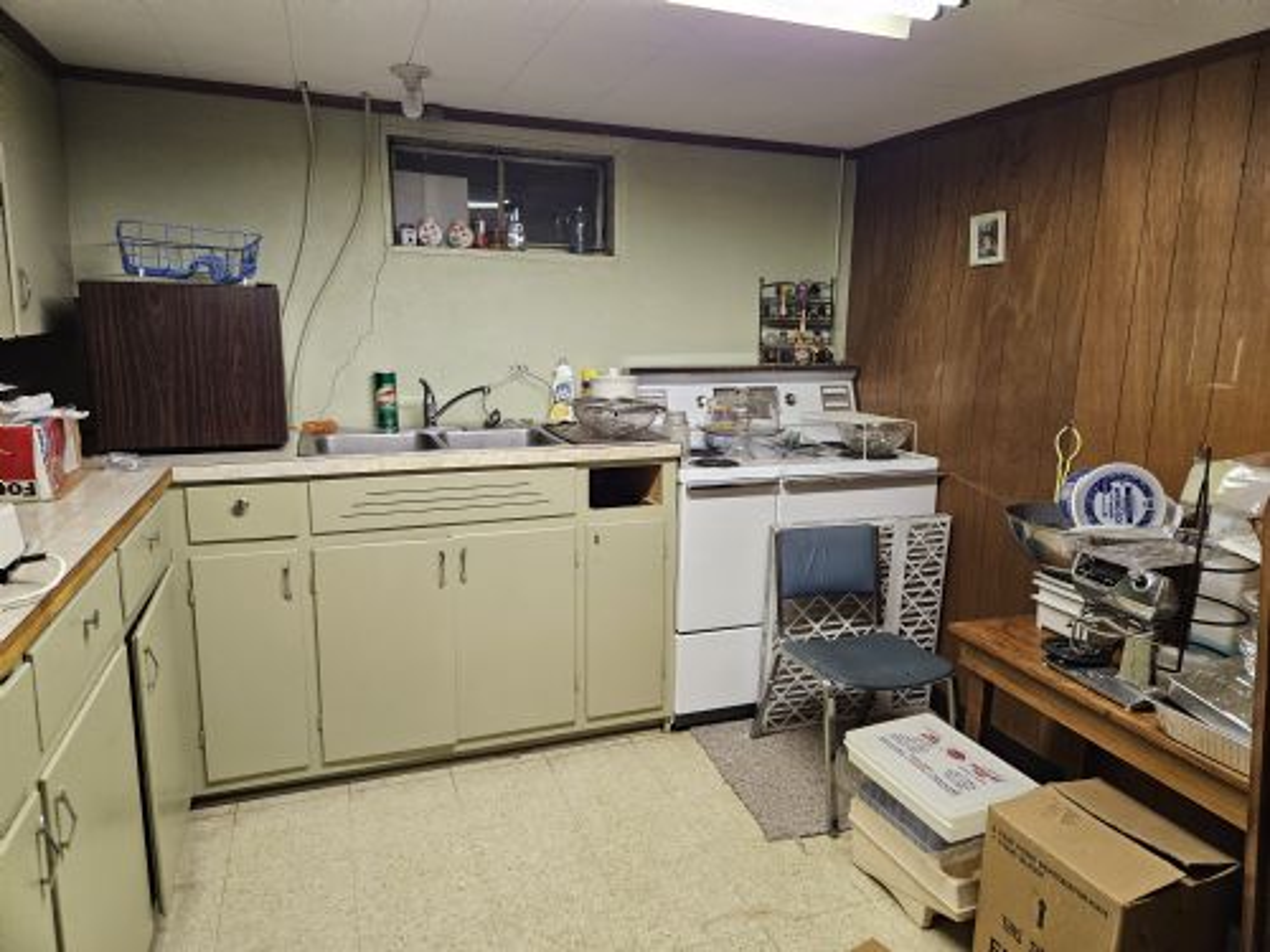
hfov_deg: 73.9
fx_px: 844
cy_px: 476
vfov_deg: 58.9
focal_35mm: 23
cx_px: 635
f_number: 1.8
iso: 400
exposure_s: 1/120
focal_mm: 5.4
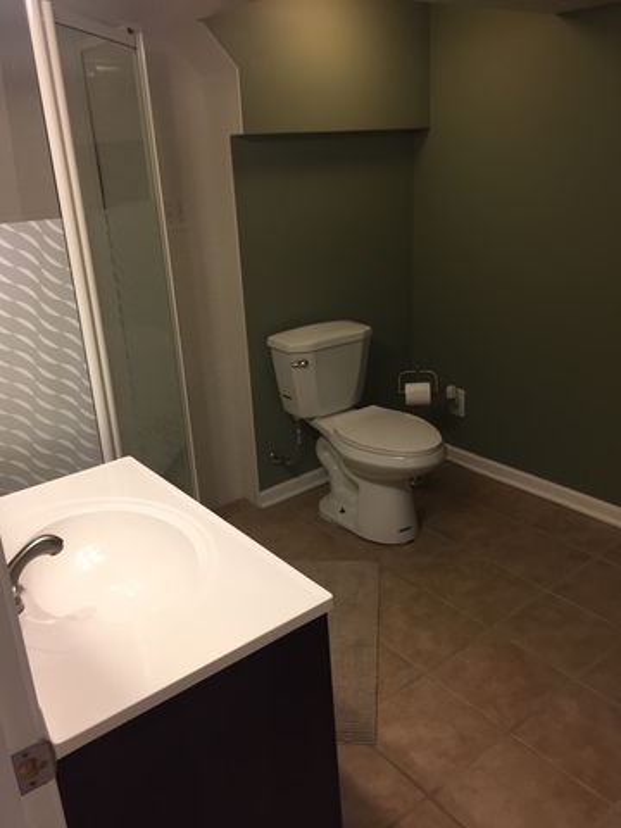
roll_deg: +4.1
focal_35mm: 29
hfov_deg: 48.2
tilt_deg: -19.3
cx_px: 310
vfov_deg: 61.7
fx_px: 694
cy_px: 414
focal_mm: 4.15
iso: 64
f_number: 2.2
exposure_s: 1/30
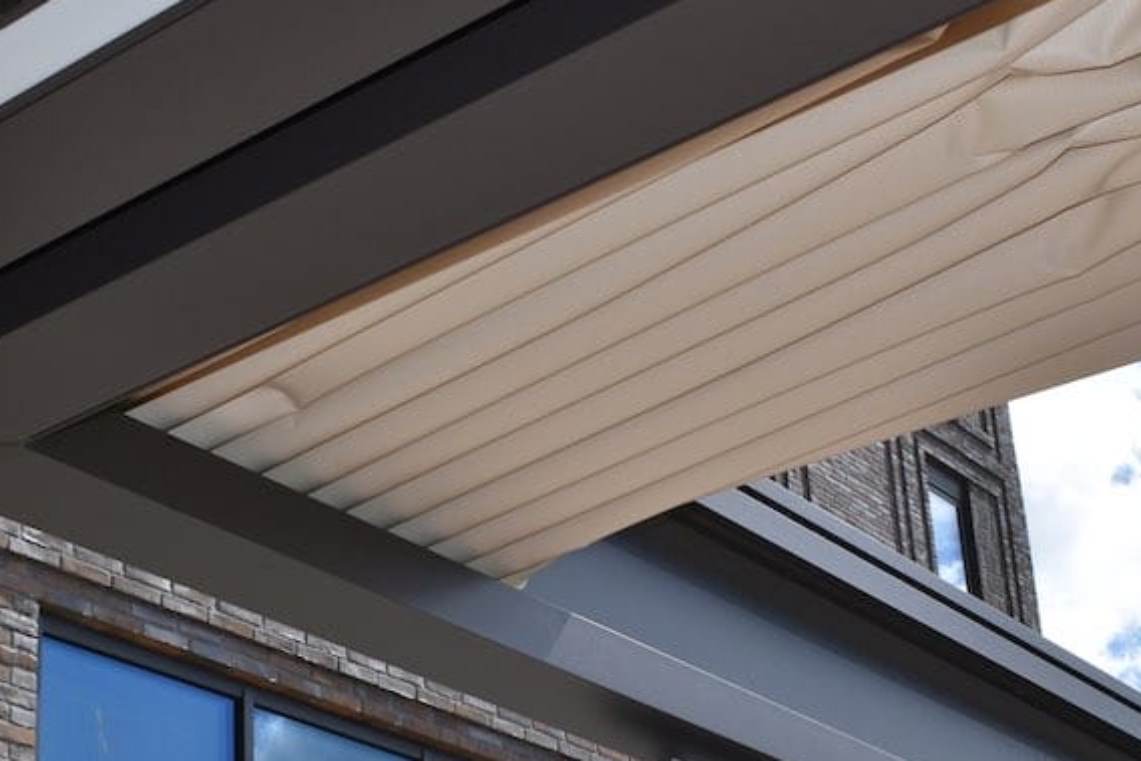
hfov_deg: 26.6
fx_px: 2409
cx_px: 500
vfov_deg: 17.8
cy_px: 592
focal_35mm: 76
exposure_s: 1/200
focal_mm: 24
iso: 100
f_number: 10
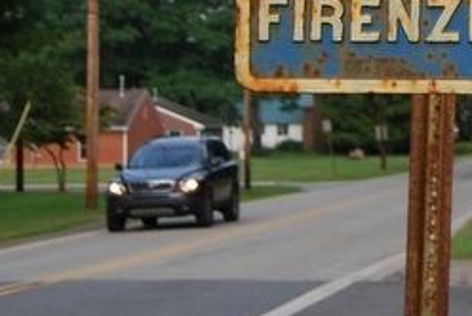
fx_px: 2035
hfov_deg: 12.6
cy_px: -105
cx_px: 708
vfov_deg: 8.7
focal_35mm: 155
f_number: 6.3
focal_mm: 32
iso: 100
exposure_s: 1/125
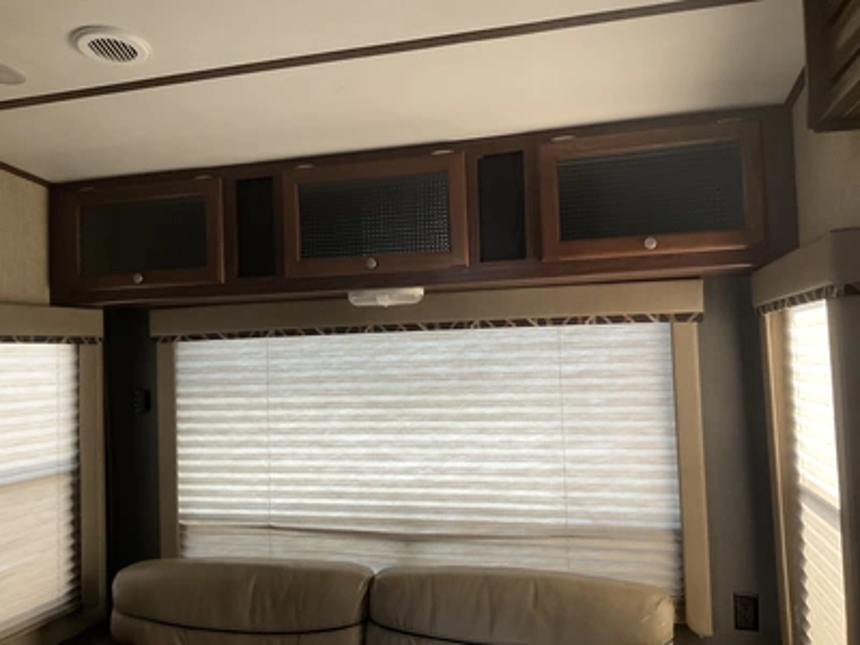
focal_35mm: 29
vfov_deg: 48.2
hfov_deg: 61.7
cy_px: 322
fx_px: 720
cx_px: 430
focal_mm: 3
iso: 64
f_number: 1.8
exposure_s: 1/72
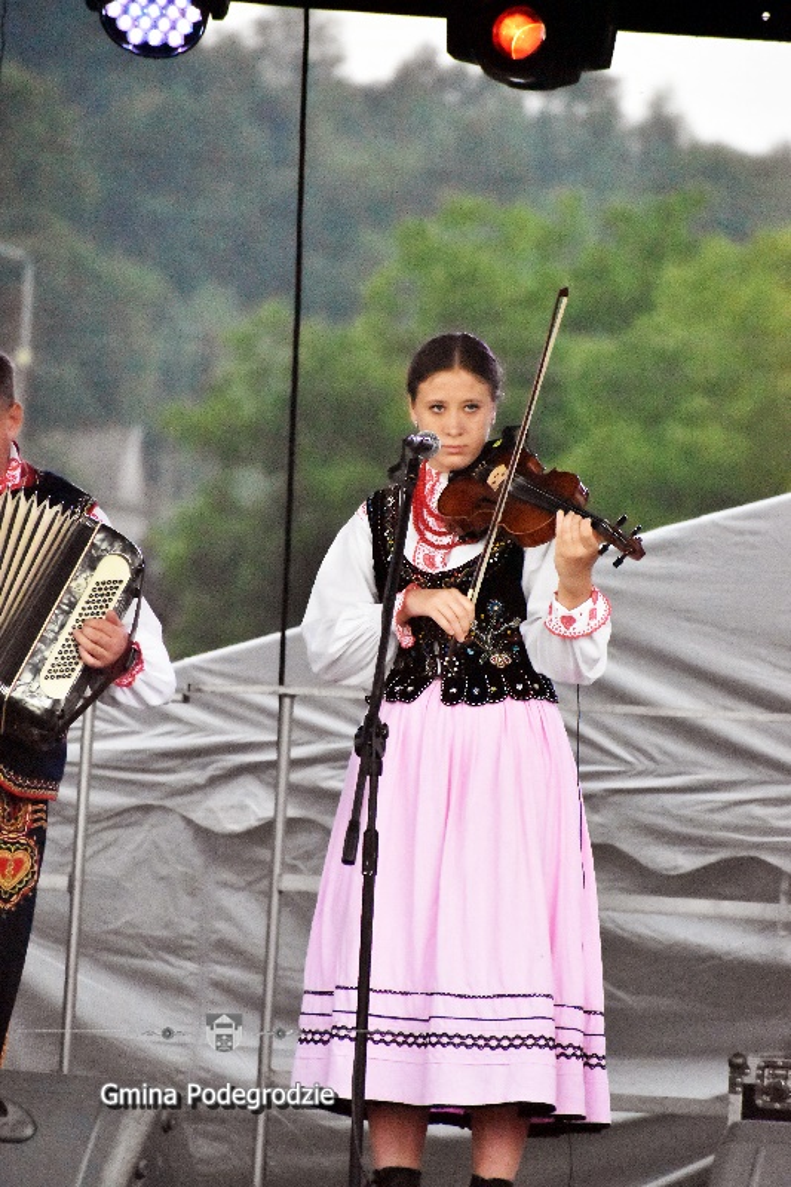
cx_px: 396
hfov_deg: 5.0
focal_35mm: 278
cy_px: 594
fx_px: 9149
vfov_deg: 7.4
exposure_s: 1/2500
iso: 25600
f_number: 6.3
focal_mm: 185
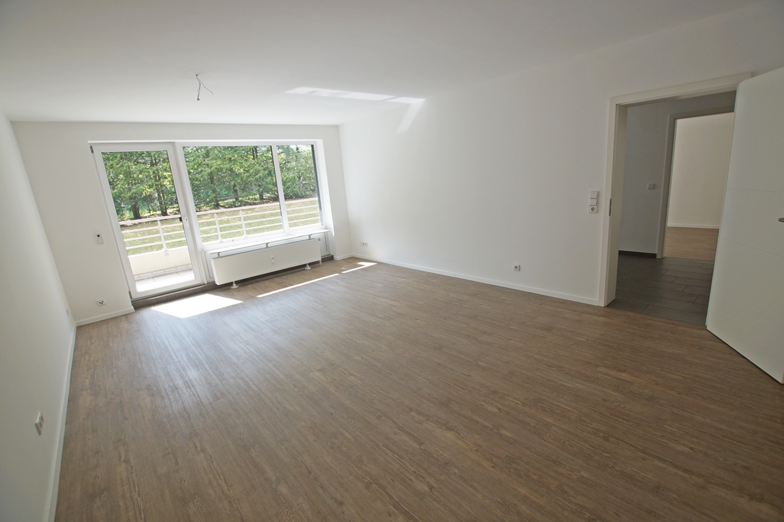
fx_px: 326
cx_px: 392
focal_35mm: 15
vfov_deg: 77.3
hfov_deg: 100.4
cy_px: 261
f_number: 4
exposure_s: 1/160
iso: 125
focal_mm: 10
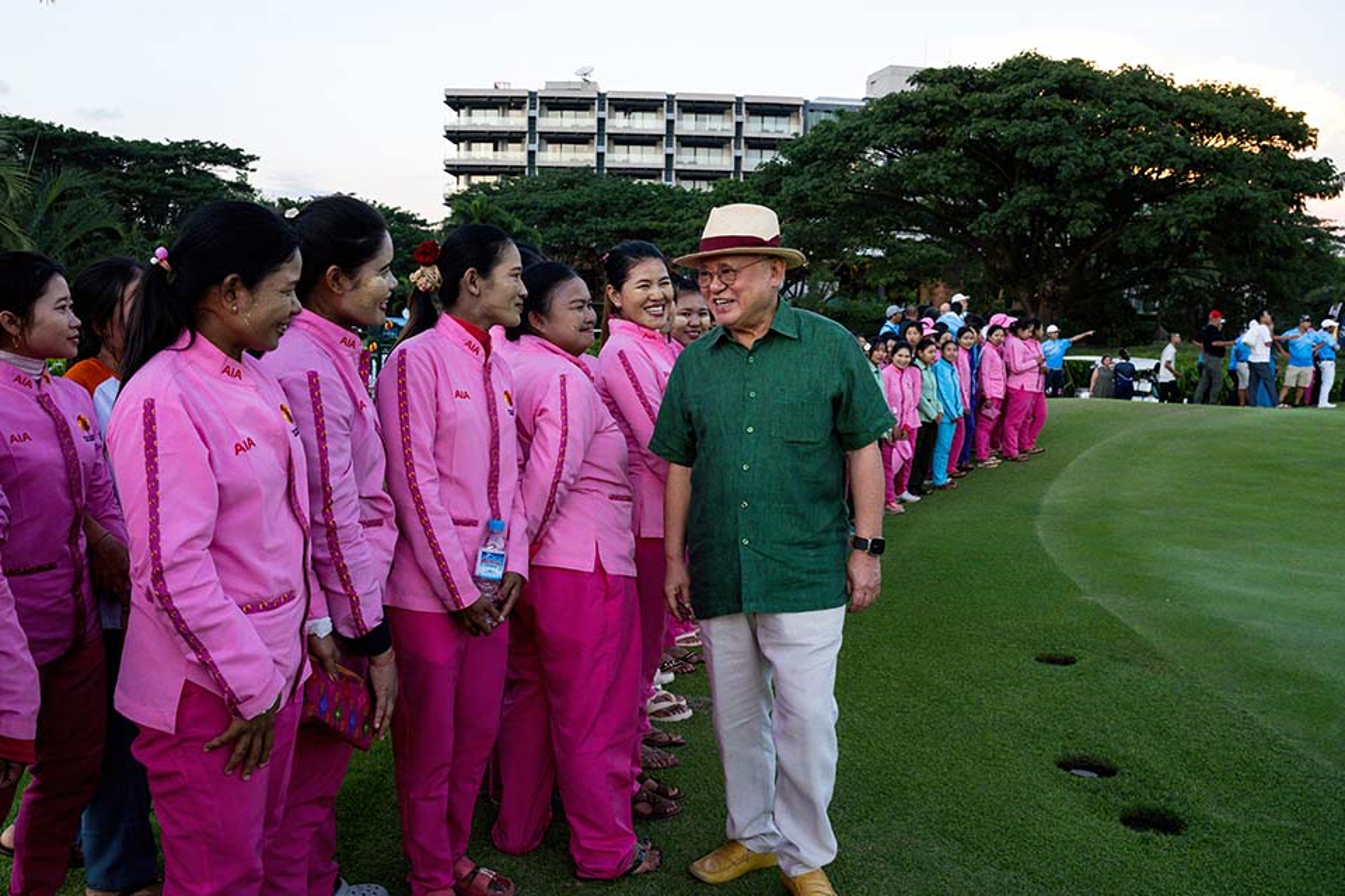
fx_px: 1139
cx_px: 672
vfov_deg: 43.0
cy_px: 448
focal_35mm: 30
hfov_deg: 61.1
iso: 3200
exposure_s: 1/200
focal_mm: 30.5
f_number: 8
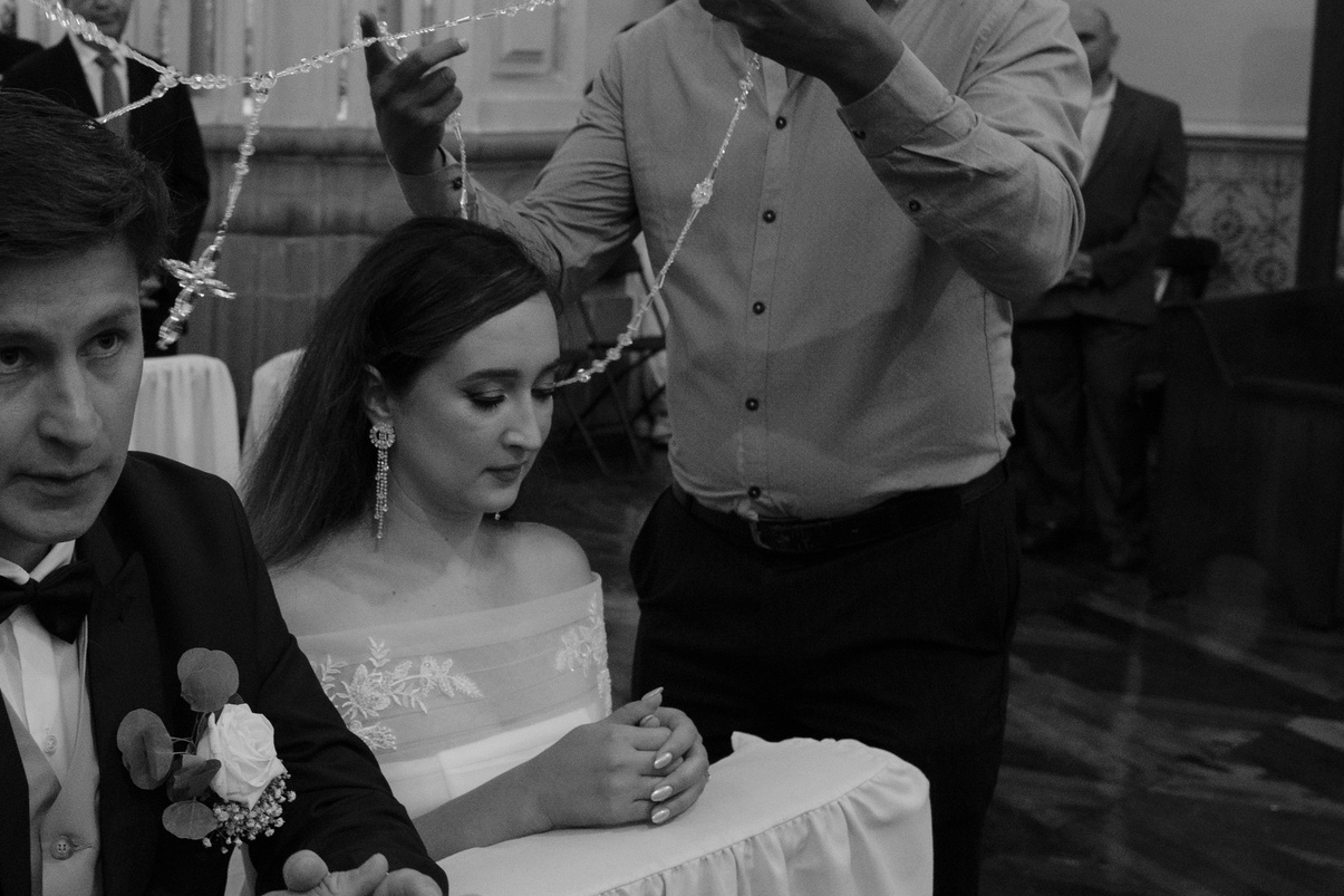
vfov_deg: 26.4
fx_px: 1904
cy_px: 338
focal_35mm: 51
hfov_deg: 36.3
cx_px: 117
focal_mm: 16
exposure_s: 1/125
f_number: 2.8
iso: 800
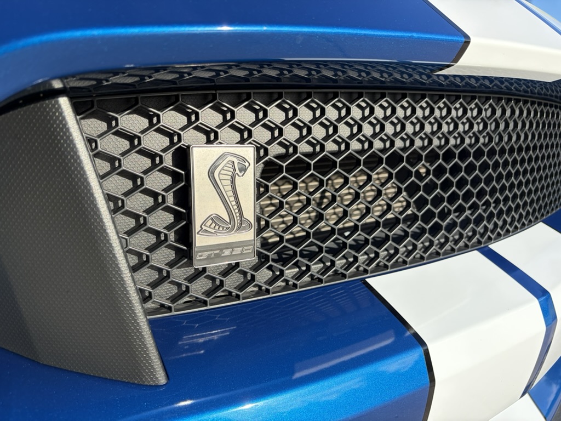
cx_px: 280
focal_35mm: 26
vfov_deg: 53.1
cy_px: 210
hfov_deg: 67.3
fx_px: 421
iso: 64
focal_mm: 5.96
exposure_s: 1/2141
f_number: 1.6
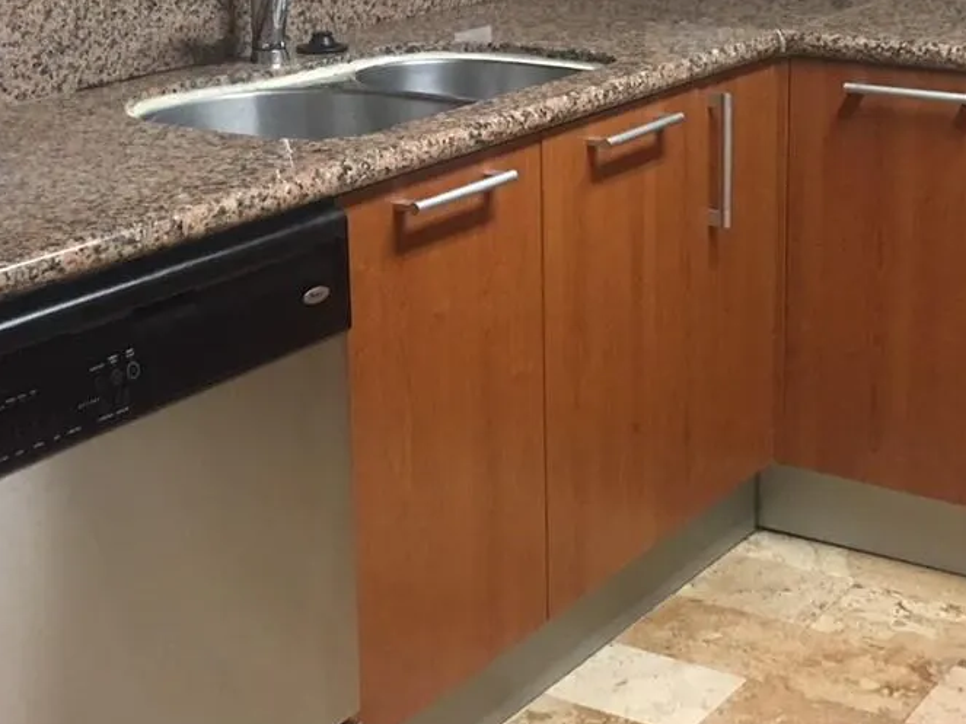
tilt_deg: -9.8
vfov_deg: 20.7
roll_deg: +0.8
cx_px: 530
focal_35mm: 70
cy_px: 99
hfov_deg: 27.8
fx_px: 1953
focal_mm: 4.15
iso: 100
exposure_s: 1/15
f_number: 2.2
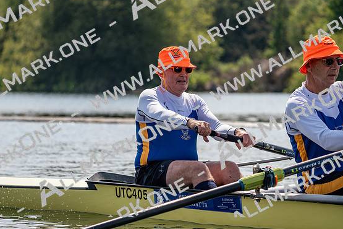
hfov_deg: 9.8
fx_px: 1991
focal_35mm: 209
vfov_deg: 6.6
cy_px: 111
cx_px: 165
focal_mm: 200
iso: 160
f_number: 5.6
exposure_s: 1/1600
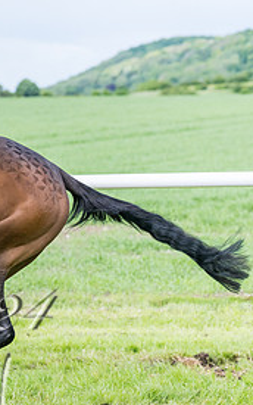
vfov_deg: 9.0
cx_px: -117
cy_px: 213
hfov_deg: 5.6
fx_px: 2569
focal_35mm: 233
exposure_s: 1/2500
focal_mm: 93
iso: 400
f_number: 4
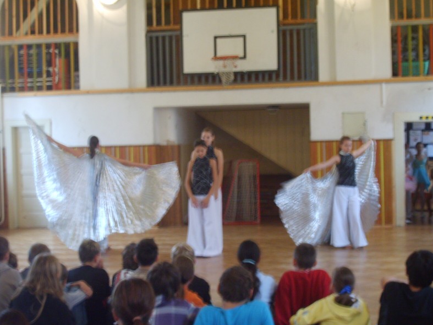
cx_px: 216
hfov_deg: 31.2
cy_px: 162
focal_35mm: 62
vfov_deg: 23.6
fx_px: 775
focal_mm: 10.3
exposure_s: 1/8
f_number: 3.6
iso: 140
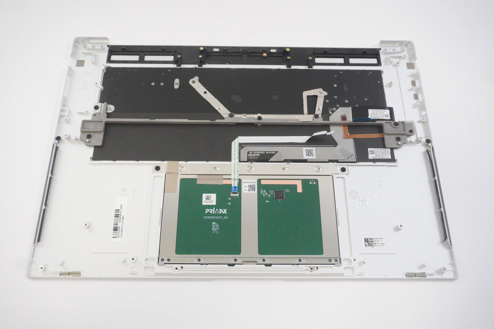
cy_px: 164
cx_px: 247
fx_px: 411
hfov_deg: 62.0
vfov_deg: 43.5
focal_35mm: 30
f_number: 5.6
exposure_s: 1/250
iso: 5000
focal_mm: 20
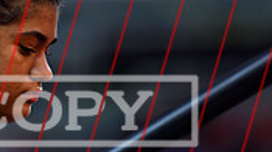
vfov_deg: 1.7
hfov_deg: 3.1
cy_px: 122
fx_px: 5007
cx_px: -92
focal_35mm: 695
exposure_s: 1/320
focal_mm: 200
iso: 1250
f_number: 2.8
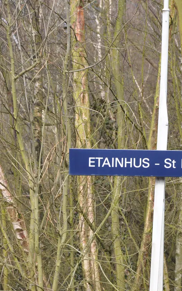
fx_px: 1927
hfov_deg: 5.4
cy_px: 146
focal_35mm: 243
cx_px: 202
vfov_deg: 8.6
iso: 400
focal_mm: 105
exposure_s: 1/320
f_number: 9
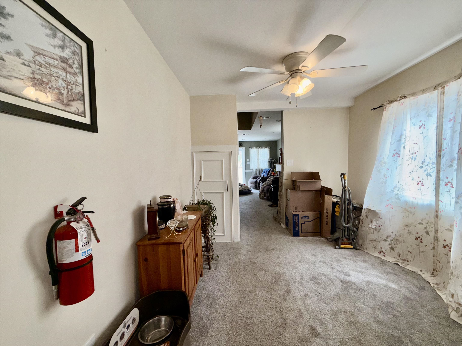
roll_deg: +1.1
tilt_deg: -3.1
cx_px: 231
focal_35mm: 14
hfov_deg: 102.1
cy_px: 173
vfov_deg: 85.7
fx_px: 187
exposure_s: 1/122
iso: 50
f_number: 2.2
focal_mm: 2.22
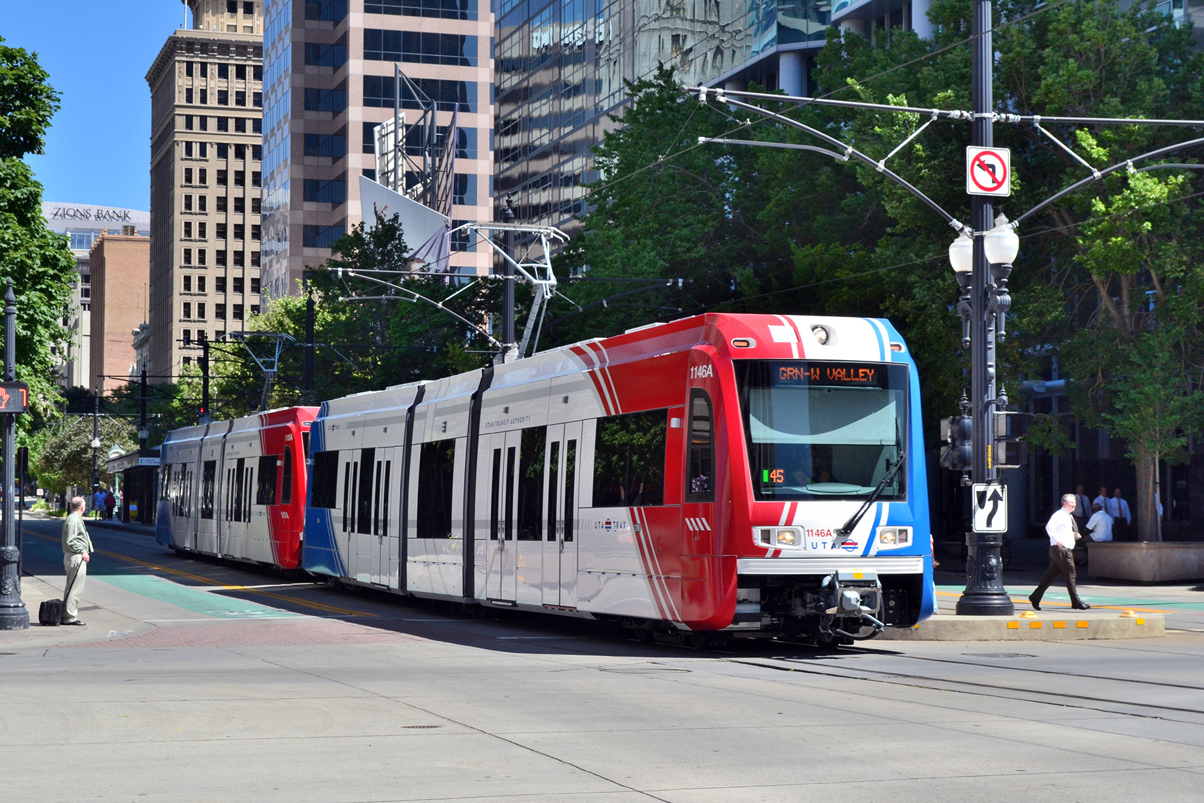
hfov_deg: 29.9
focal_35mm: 68
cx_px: 602
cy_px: 402
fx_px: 2257
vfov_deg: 20.2
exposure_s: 1/400
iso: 400
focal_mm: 45
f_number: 11
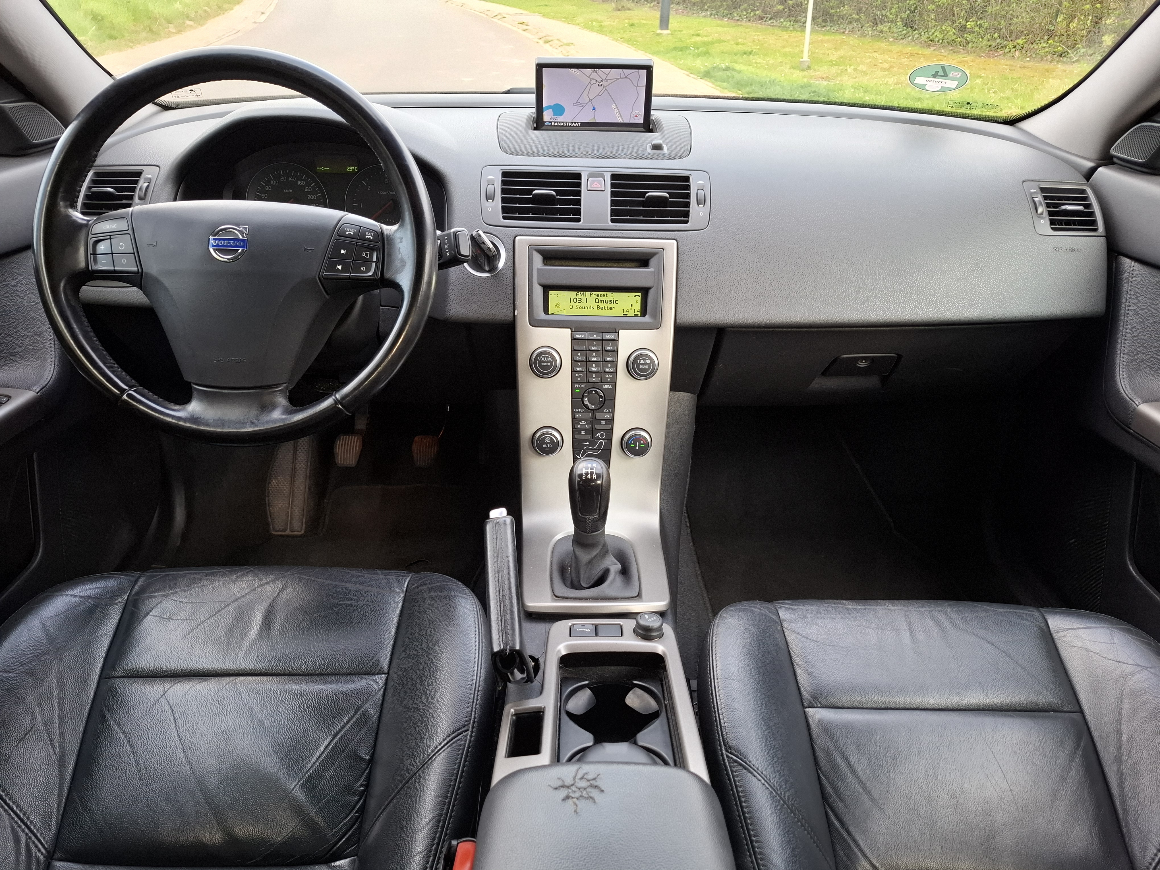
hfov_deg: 73.9
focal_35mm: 23
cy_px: 435
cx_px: 580
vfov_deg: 58.9
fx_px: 771
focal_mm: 5.54
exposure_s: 1/100
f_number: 1.8
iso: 125
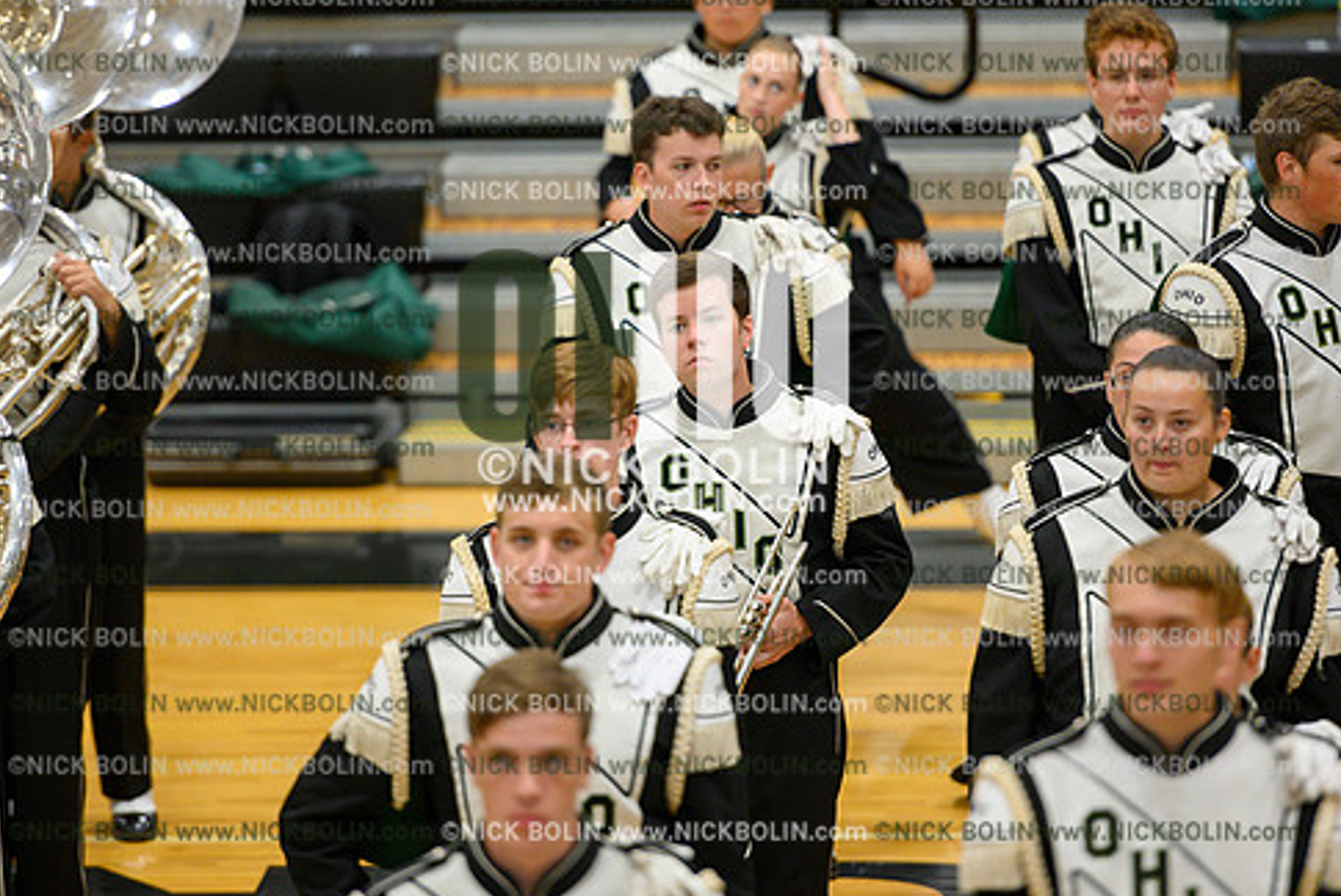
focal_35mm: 239
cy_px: 383
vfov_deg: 5.8
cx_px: 653
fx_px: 8908
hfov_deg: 8.6
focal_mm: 200
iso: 1600
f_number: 2.8
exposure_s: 1/320
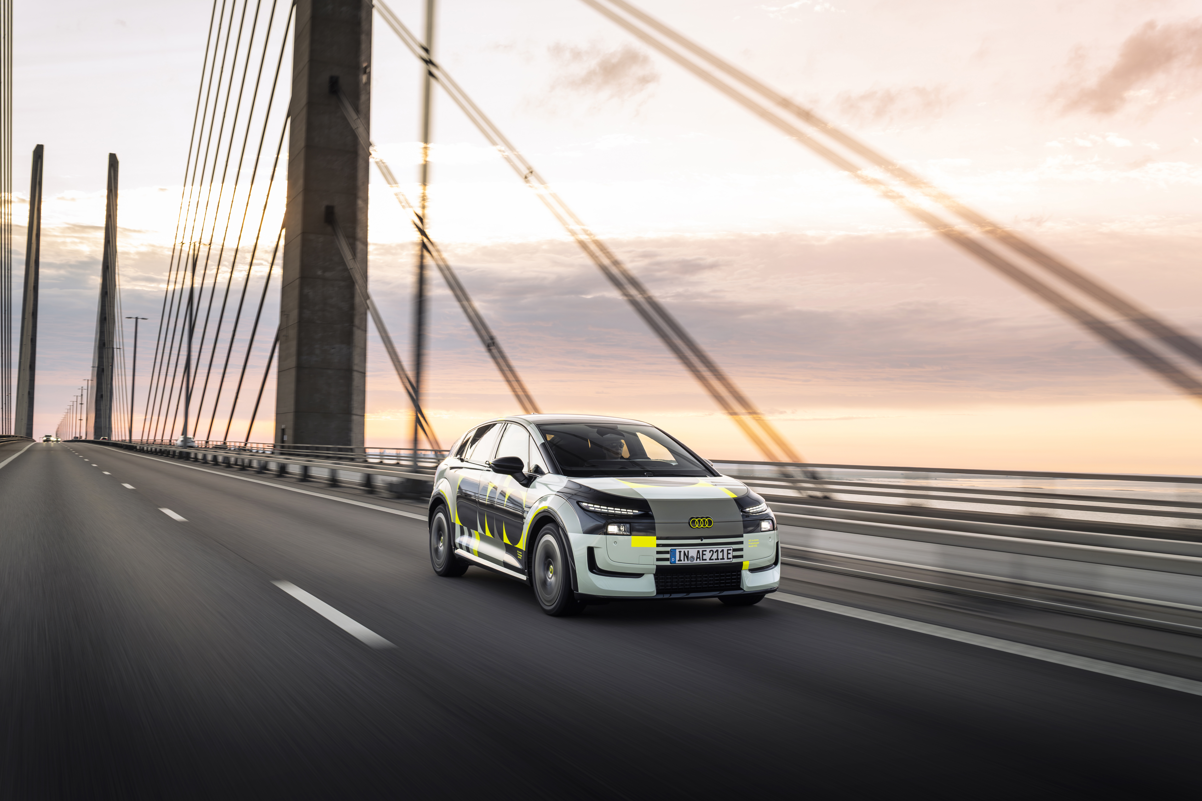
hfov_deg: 54.5
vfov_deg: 37.8
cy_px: 400
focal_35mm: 35
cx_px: 601
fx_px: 1168
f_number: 9
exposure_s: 1/30
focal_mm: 35
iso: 200
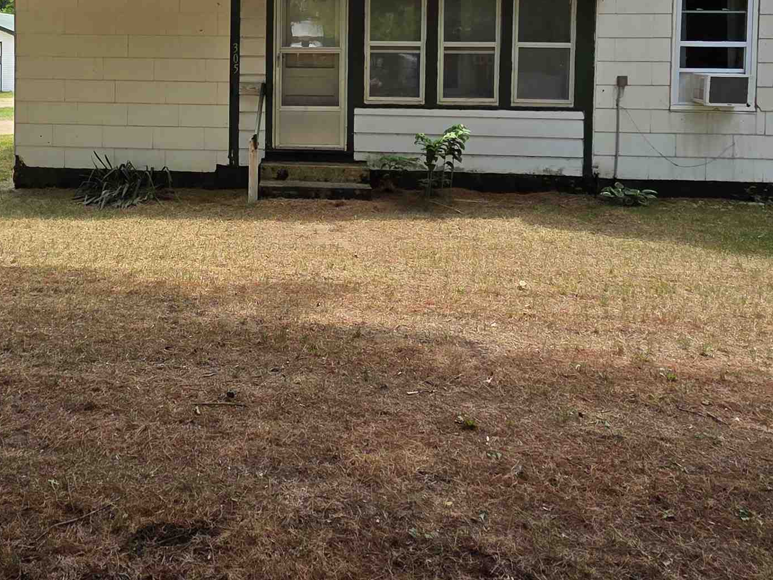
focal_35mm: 29
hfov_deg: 60.1
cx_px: 254
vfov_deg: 45.0
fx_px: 648
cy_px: 88
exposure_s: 1/838
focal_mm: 2.2
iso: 50
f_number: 2.2
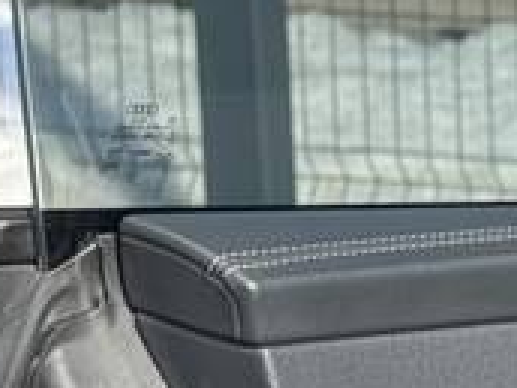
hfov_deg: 5.8
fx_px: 5003
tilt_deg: -16.8
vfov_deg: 4.4
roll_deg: +0.5
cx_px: 893
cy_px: 791
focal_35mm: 335
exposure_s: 1/1770
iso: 64
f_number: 1.78
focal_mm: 6.76
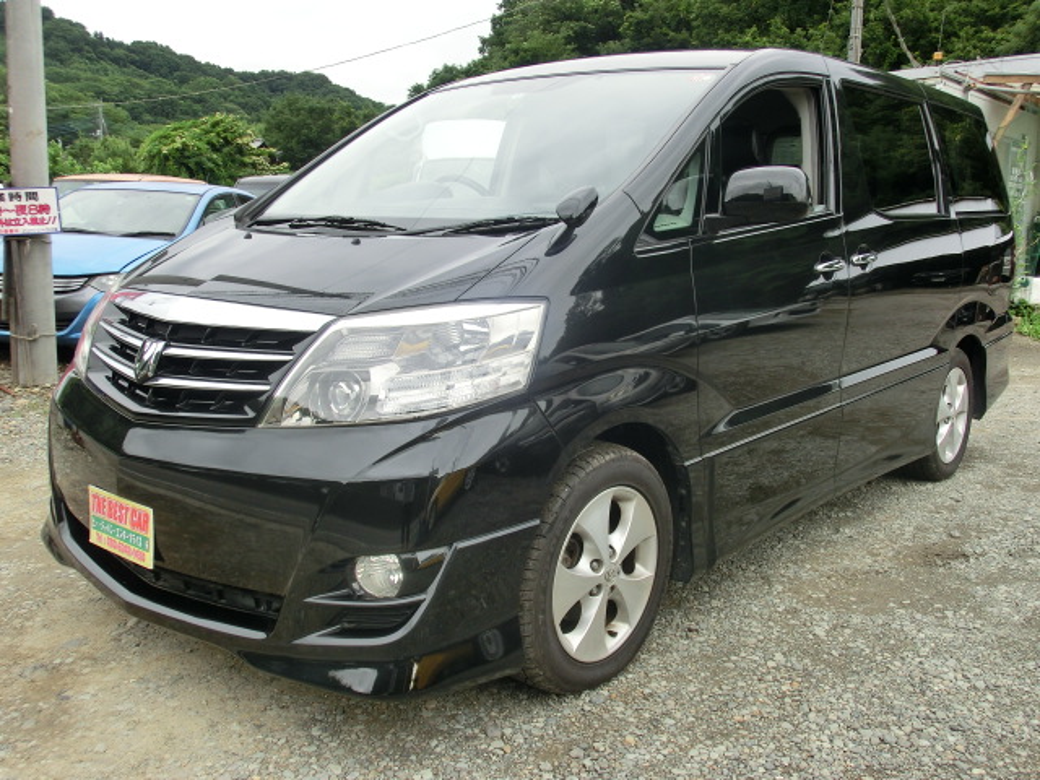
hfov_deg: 50.1
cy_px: 390
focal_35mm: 37
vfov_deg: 38.7
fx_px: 1112
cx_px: 520
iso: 100
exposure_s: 1/60
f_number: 3.9
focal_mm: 6.61
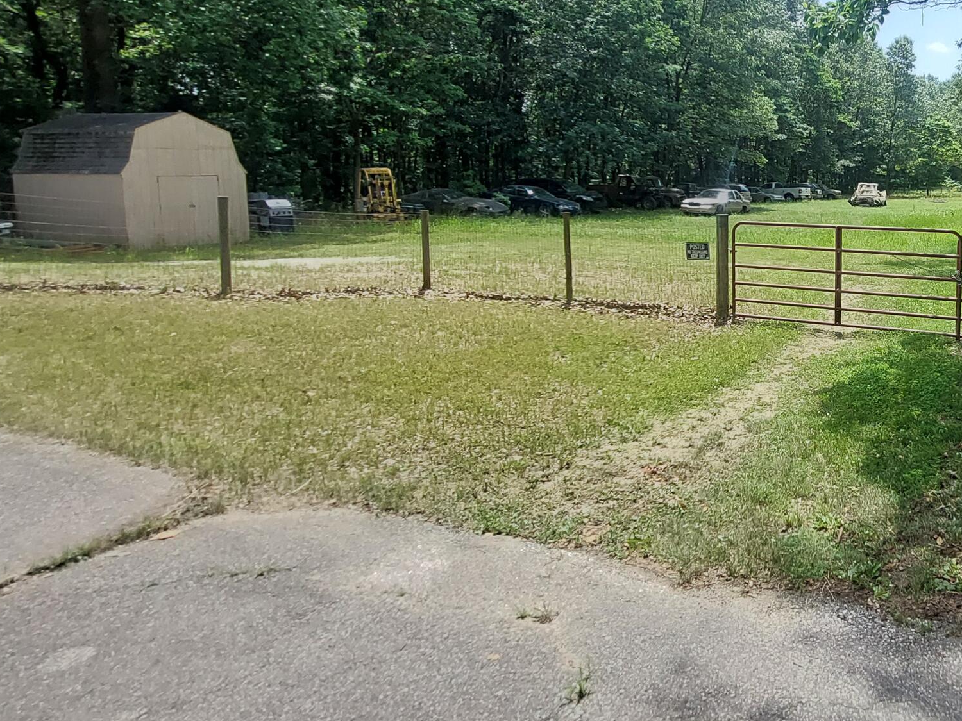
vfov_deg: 52.4
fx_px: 723
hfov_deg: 61.0
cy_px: 267
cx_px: 789
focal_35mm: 26
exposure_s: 1/565
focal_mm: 1.74
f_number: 2.2
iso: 50
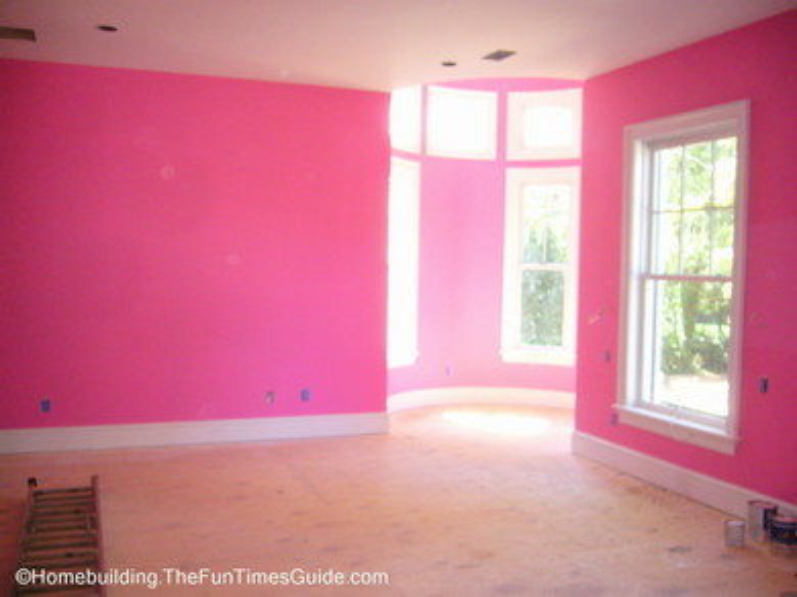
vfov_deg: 40.7
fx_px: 805
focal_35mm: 35
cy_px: 298
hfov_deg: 52.7
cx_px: 398
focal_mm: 5.8
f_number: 2.8
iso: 250
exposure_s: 1/60
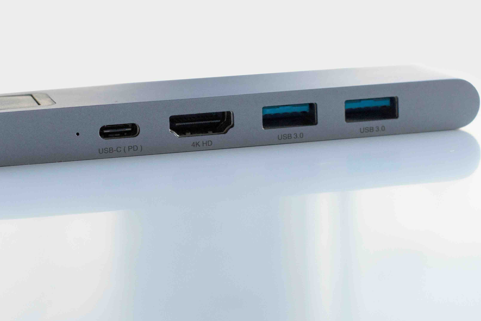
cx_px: 189
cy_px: 117
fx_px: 1429
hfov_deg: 19.1
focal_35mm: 107
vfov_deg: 12.8
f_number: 5
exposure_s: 1/100
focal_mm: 50
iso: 400
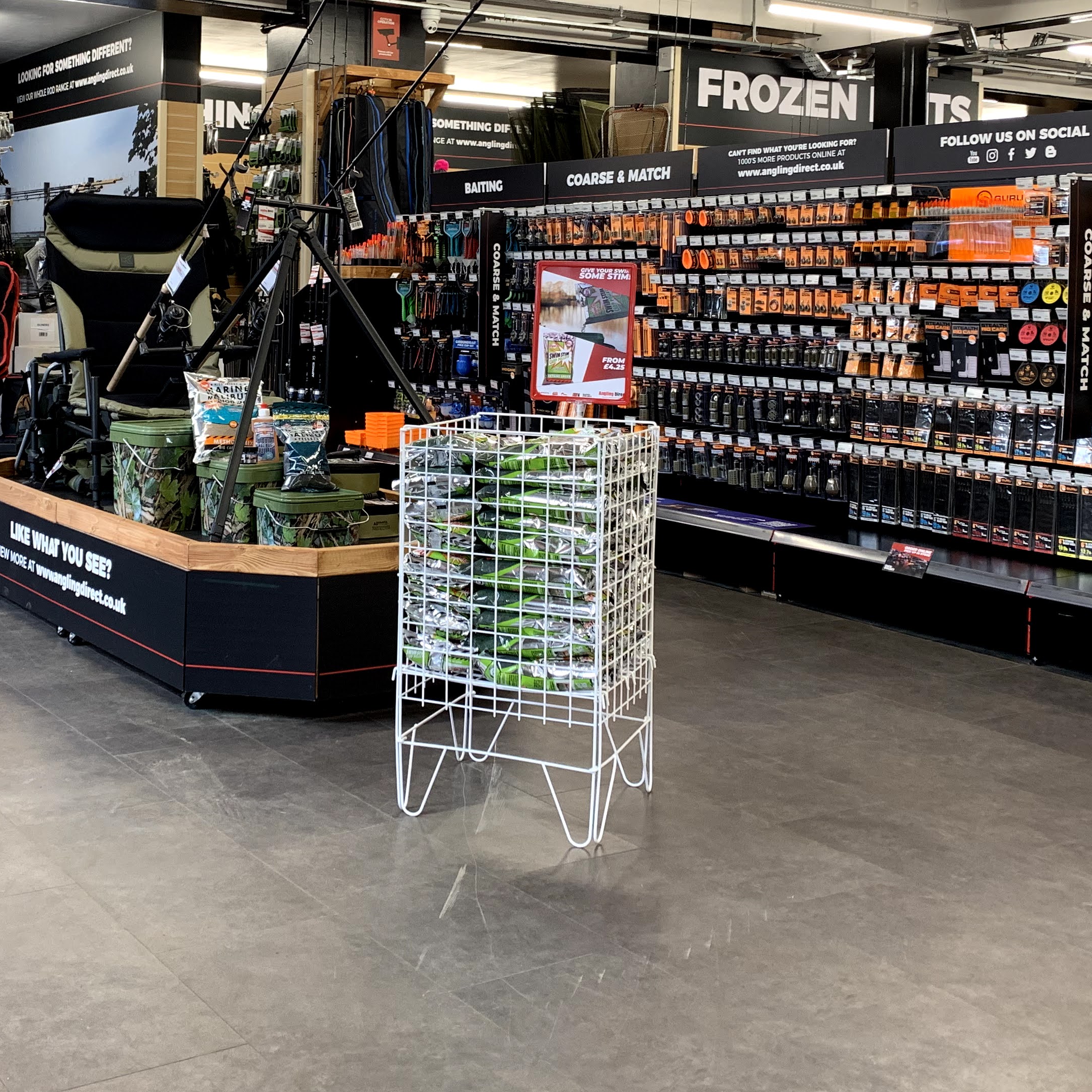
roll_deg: -1.5
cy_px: 360
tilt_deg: -1.7
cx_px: 347
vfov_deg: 38.7
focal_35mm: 43
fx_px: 1535
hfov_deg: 38.6
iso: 80
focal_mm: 4.25
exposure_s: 1/50
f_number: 1.8
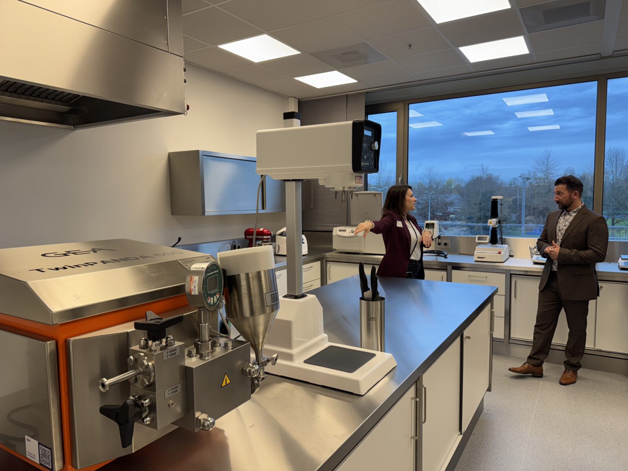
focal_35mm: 24
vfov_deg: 56.8
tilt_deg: -3.3
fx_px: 435
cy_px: 236
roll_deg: +1.7
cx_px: 314
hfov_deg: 71.6
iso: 64
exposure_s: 1/100
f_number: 1.78
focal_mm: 6.76
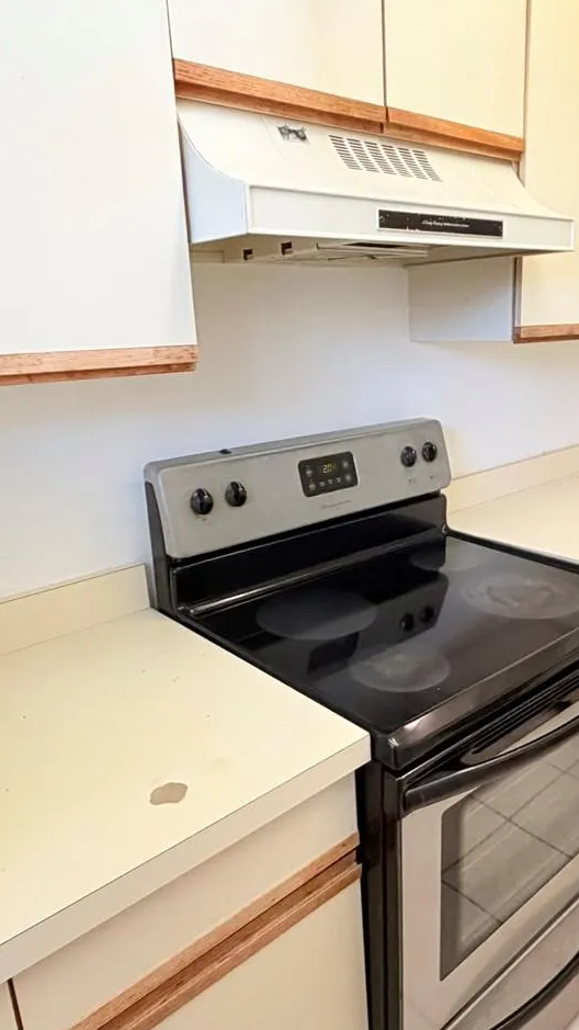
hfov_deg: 44.0
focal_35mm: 26
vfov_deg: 71.9
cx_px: 362
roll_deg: +2.3
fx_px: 710
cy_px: 519
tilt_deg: -15.2
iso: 200
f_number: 2.2
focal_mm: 2.22
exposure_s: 1/120
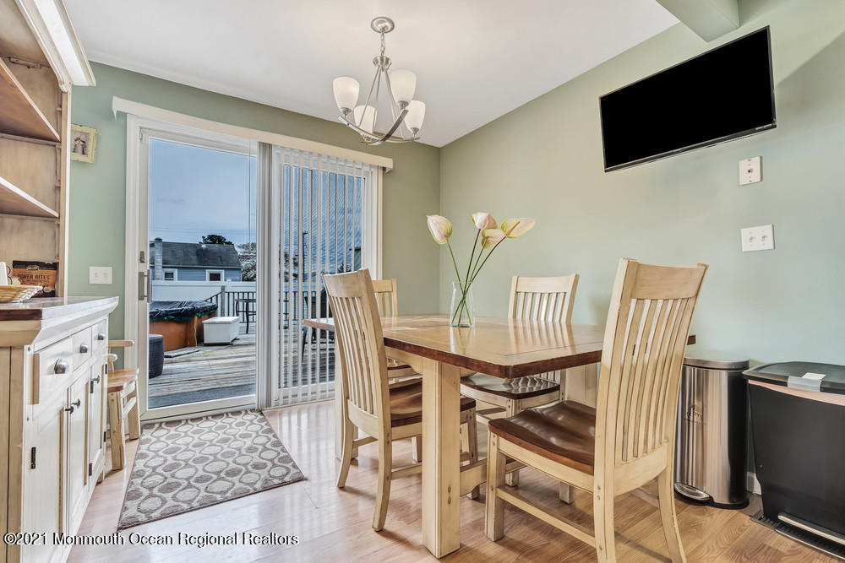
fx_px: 376
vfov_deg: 73.8
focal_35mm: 16
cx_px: 422
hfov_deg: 96.7
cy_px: 282
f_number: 8
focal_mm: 16
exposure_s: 1/15
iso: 200
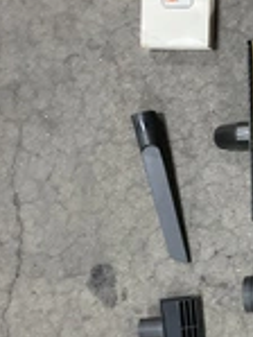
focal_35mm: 78
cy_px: 219
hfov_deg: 17.9
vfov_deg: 24.9
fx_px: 759
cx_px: 312
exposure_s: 1/40
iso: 250
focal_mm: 3
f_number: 1.8
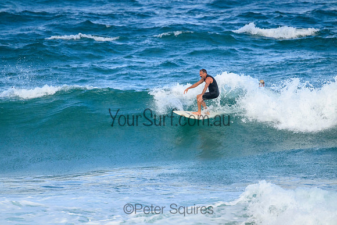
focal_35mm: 800
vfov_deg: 1.7
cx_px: 168
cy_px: 112
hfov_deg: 2.6
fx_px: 7490
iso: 2500
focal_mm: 800
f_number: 11
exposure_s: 1/1600
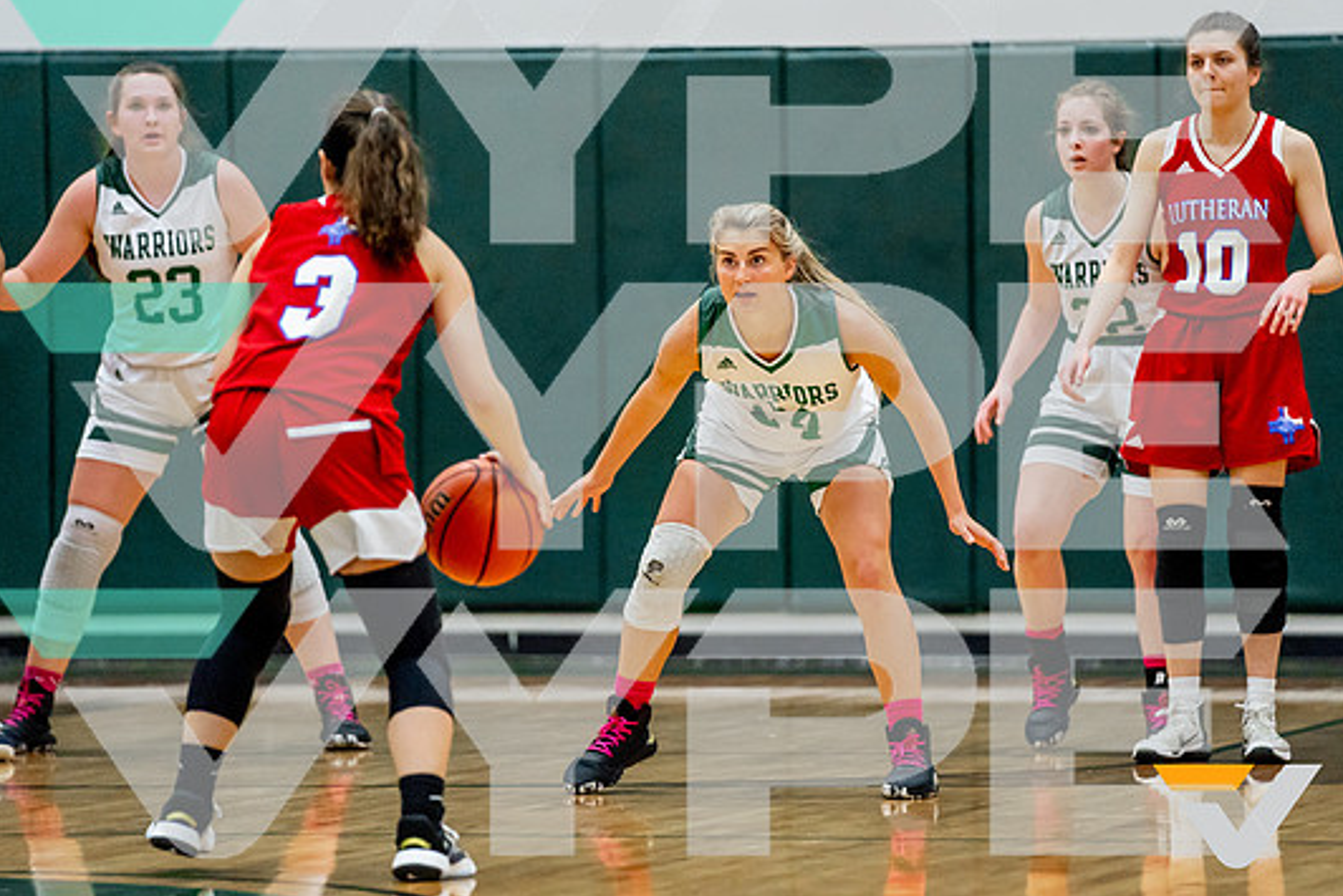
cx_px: 763
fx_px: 9104
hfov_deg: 8.4
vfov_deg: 5.6
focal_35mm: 244
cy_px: 437
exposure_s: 1/1000
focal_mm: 181
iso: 2000
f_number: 2.8
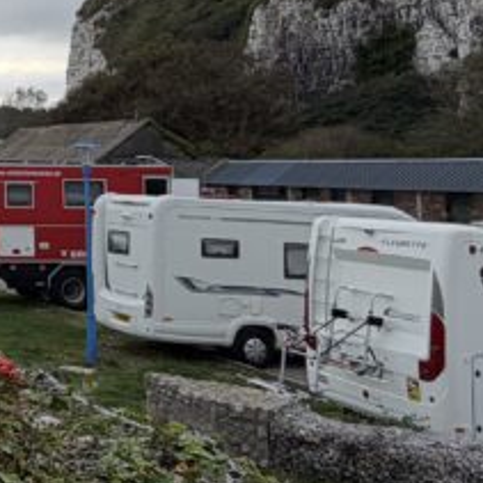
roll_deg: +0.6
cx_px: -302
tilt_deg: +5.4
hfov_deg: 22.0
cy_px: 94
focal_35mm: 60
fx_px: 947
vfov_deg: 28.0
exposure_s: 1/1105
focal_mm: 2.22
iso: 20
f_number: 2.2
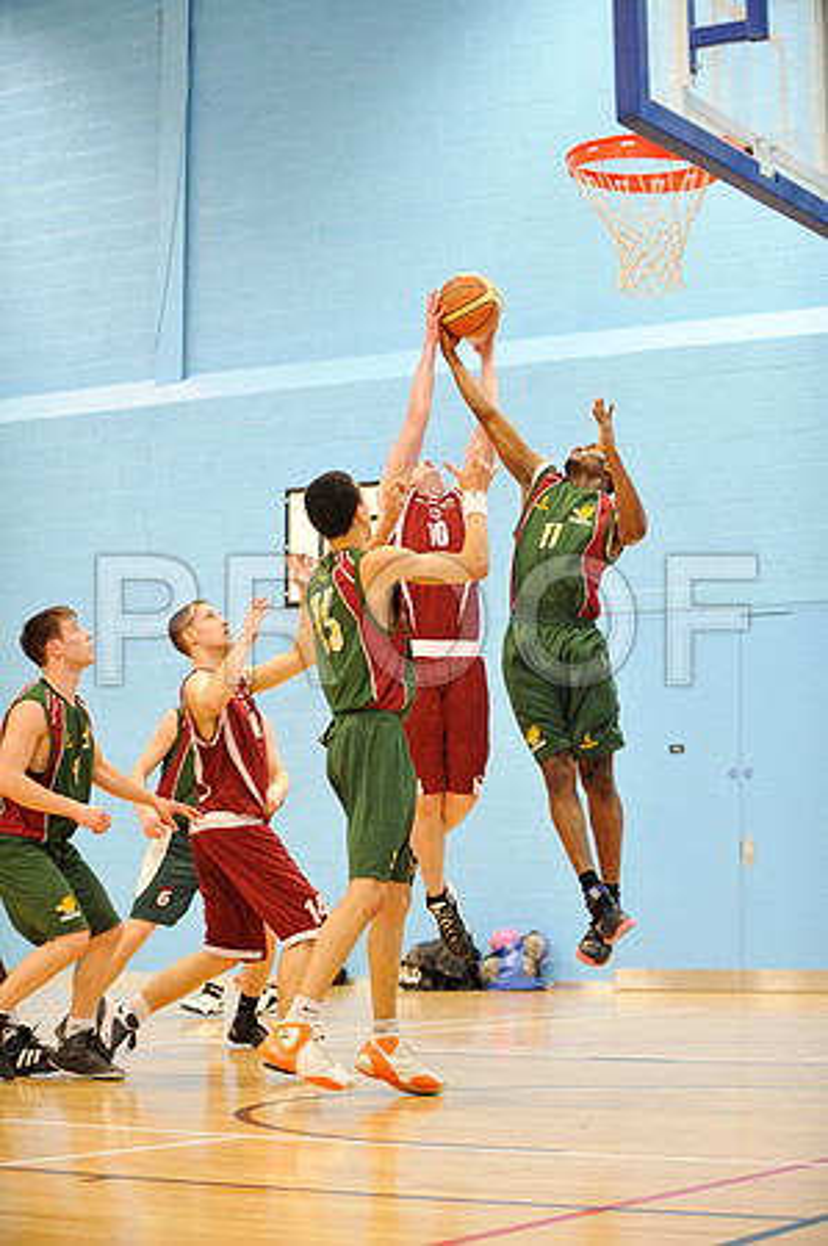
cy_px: 623
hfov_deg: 17.0
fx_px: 2766
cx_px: 414
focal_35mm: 80
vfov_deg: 25.4
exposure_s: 1/400
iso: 8000
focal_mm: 80
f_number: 2.8
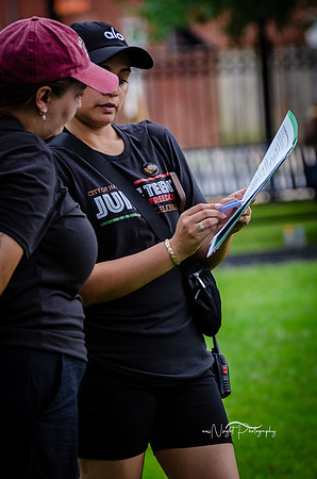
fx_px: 2428
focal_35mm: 183
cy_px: 240
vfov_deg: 11.3
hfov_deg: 7.5
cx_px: 158
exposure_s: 1/640
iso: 400
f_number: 3.5
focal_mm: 122
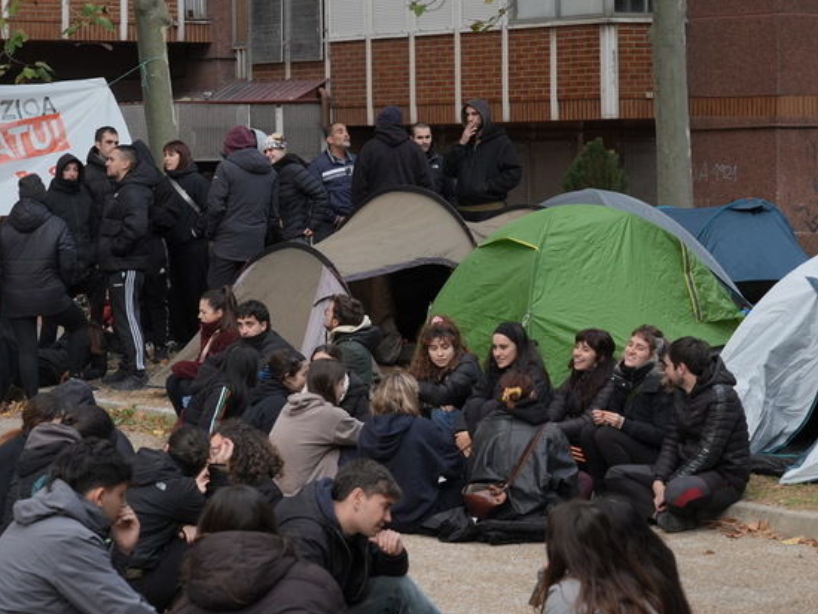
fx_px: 2435
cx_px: 299
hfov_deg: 19.0
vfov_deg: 14.4
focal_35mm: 103
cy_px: 288
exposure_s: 1/400
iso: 1000
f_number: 5.6
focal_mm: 63
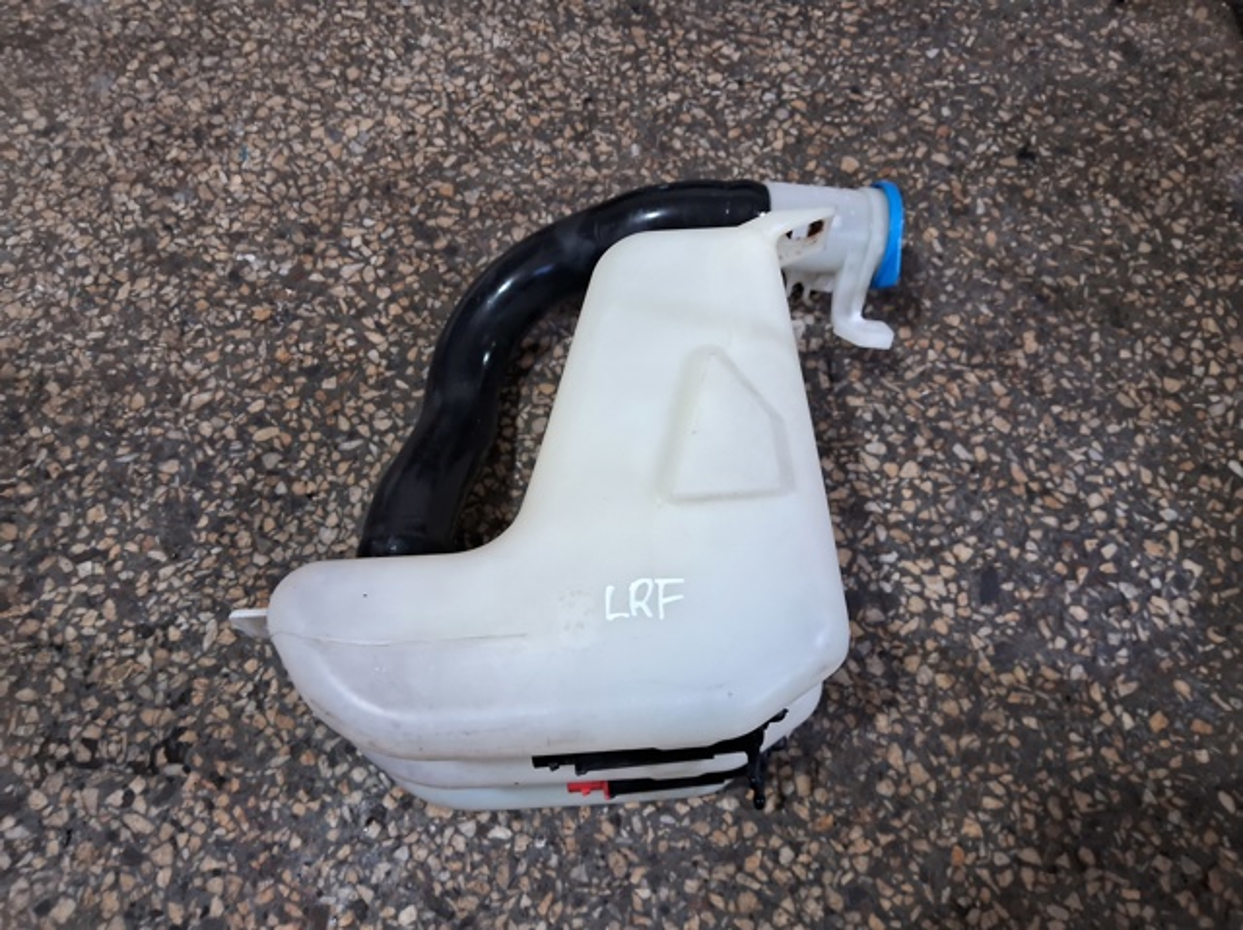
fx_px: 933
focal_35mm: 26
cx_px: 622
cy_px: 465
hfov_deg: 67.3
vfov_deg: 53.0
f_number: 1.8
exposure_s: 1/33
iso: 400
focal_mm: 3.98
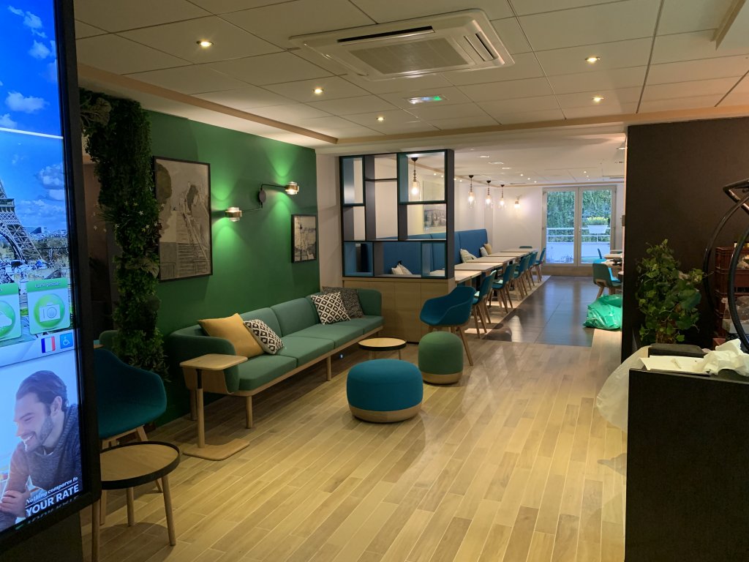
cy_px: 281
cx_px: 374
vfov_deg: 53.1
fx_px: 563
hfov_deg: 67.3
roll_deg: +0.1
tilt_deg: -4.4
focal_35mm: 26
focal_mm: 4.25
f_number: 1.8
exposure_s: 1/53
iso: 250
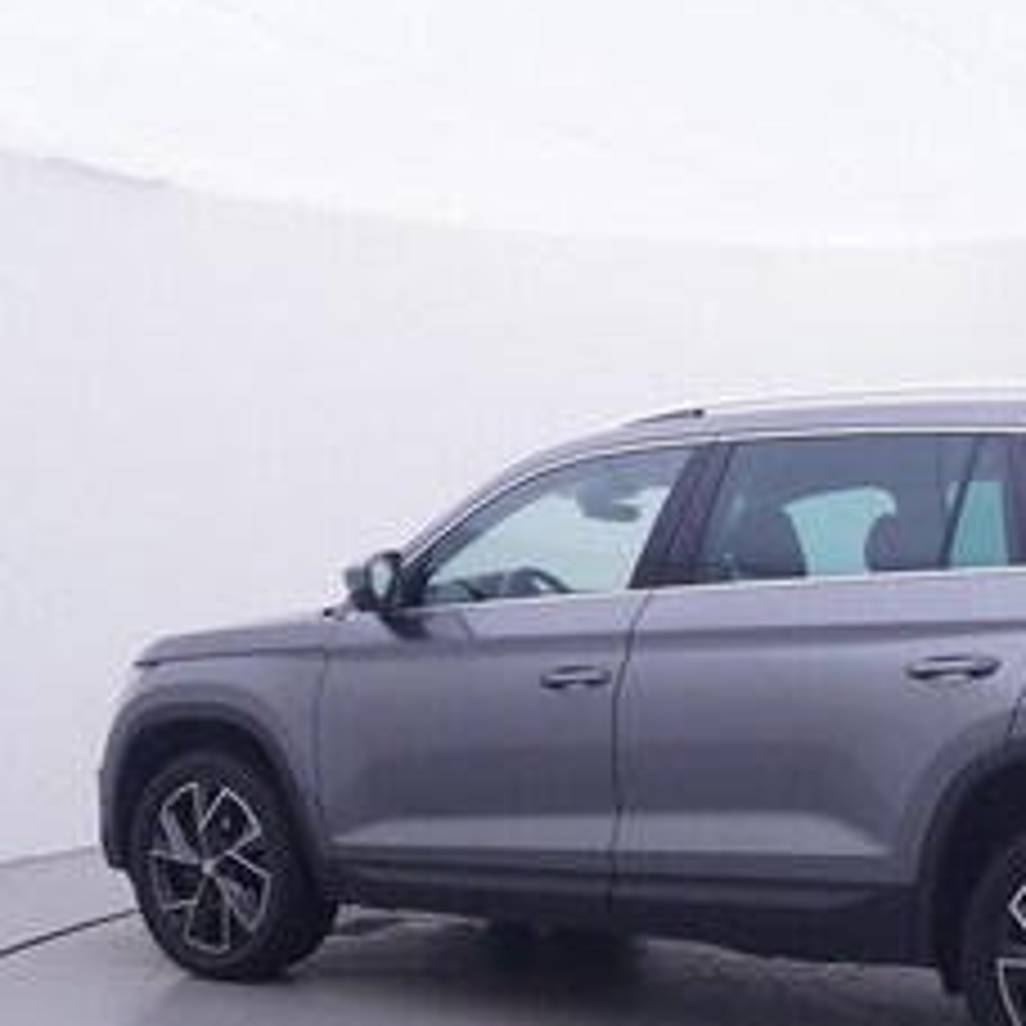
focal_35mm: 46
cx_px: 839
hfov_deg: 35.4
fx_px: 1543
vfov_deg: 36.5
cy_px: 659
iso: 200
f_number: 5
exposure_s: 1/80
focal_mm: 15
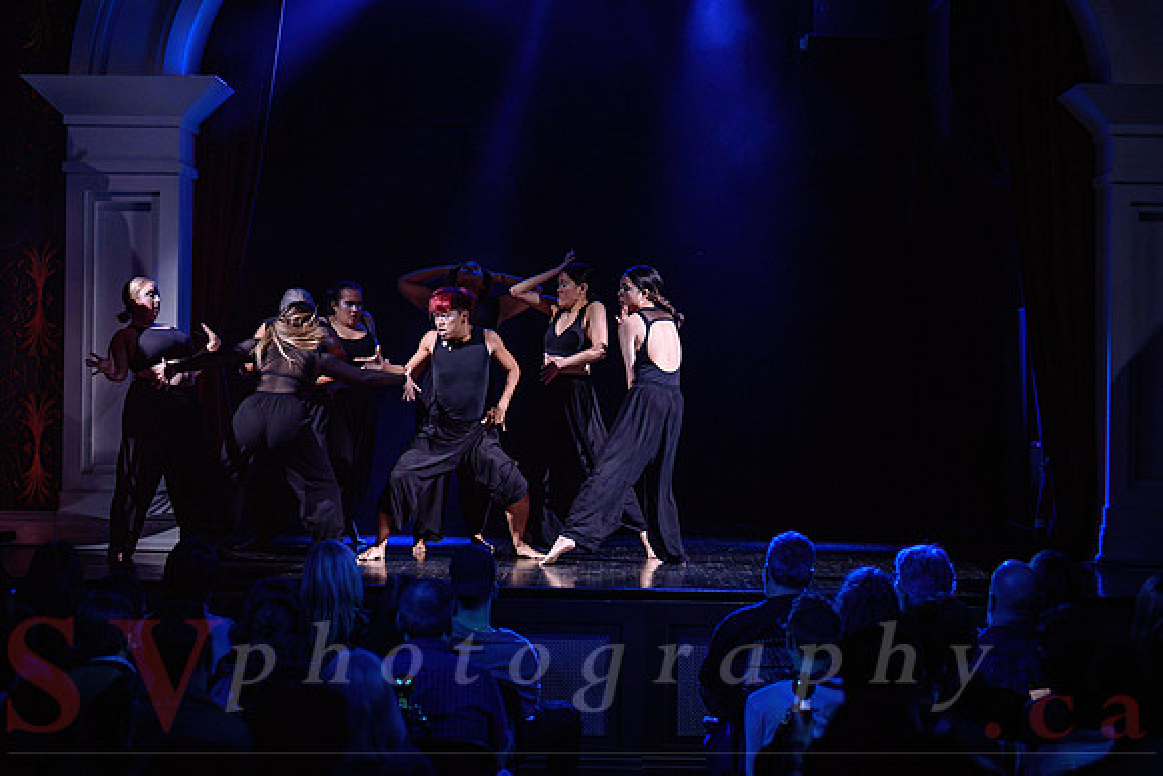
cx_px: 522
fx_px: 2855
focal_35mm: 88
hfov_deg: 23.0
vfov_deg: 15.5
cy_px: 348
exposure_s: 1/200
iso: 1600
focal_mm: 70
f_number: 2.8
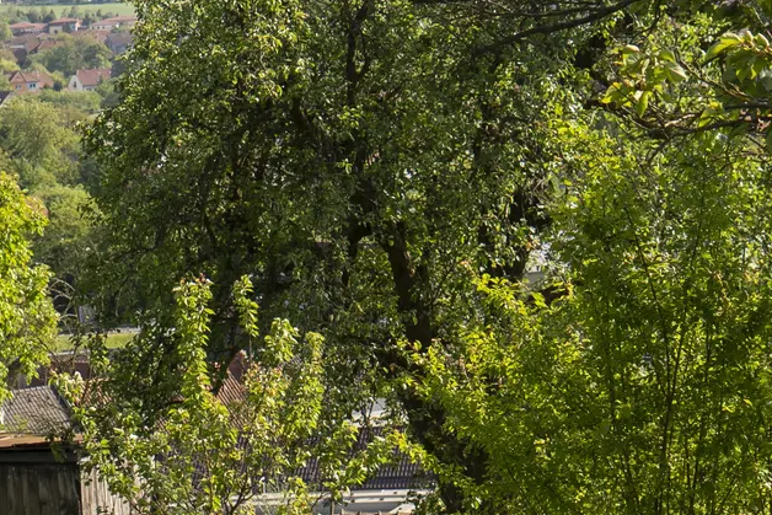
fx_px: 3496
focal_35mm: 163
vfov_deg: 8.4
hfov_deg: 12.5
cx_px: 82
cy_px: 460
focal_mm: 43
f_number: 5
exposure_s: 1/250
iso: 100
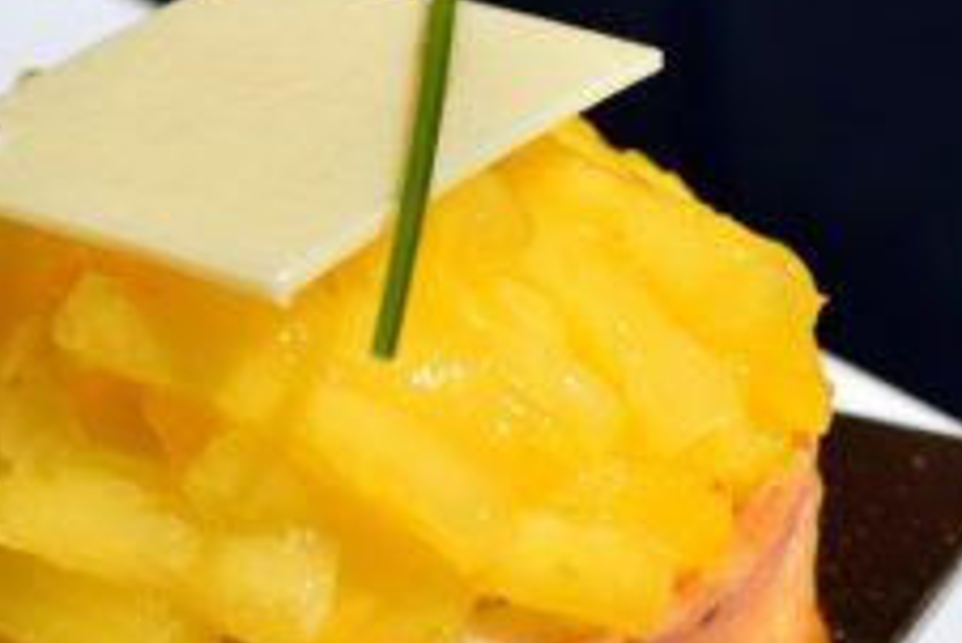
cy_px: 441
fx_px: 3968
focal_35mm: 148
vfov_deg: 9.3
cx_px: 375
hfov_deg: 13.8
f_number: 6.3
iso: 100
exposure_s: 1/800
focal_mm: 35
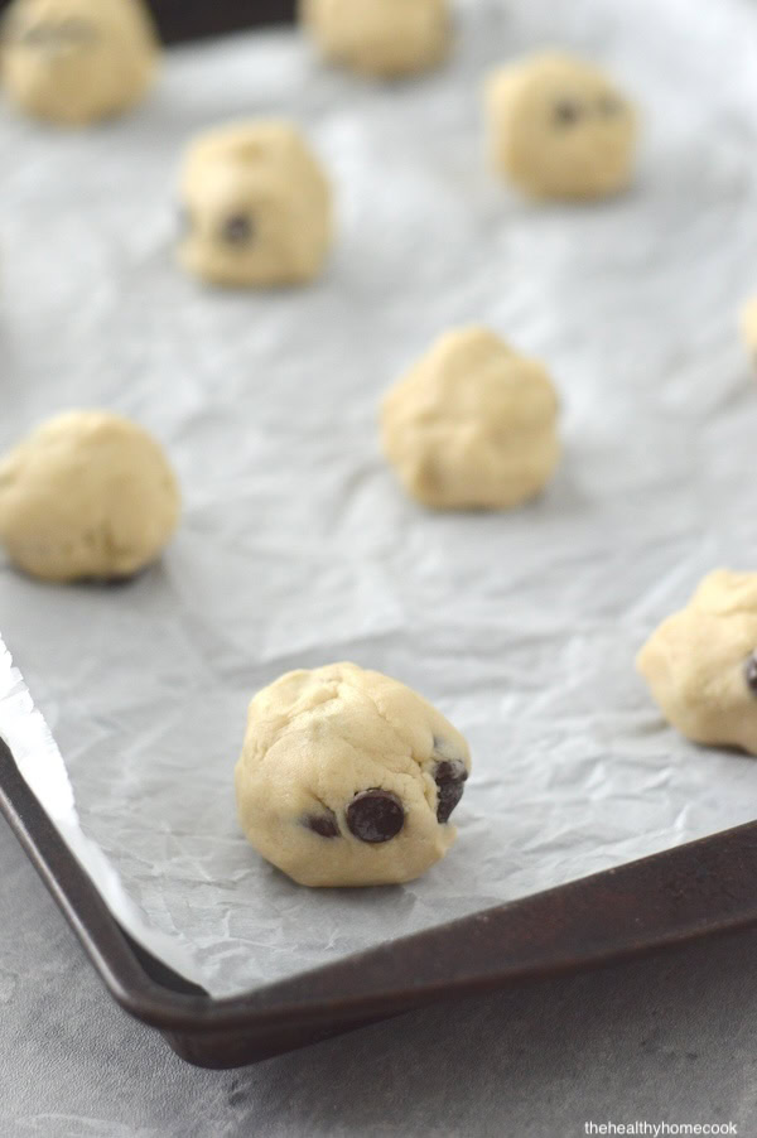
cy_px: 569
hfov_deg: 18.2
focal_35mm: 75
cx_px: 378
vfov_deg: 27.0
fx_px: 2369
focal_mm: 50
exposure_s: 1/500
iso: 1400
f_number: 2.8
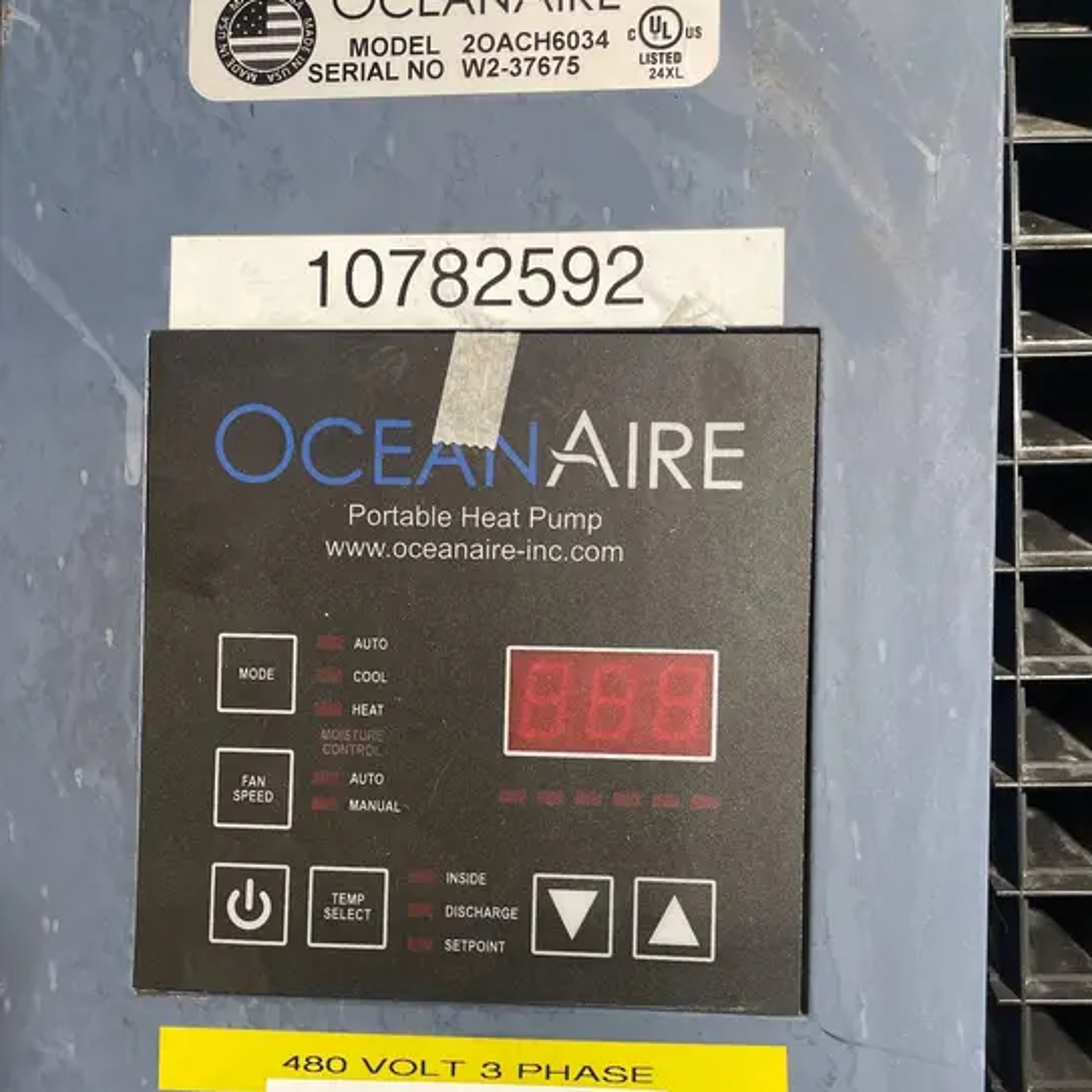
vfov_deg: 51.8
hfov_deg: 52.5
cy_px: 705
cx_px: 551
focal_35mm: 31
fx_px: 1106
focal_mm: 4.2
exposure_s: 1/78
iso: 125
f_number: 1.6
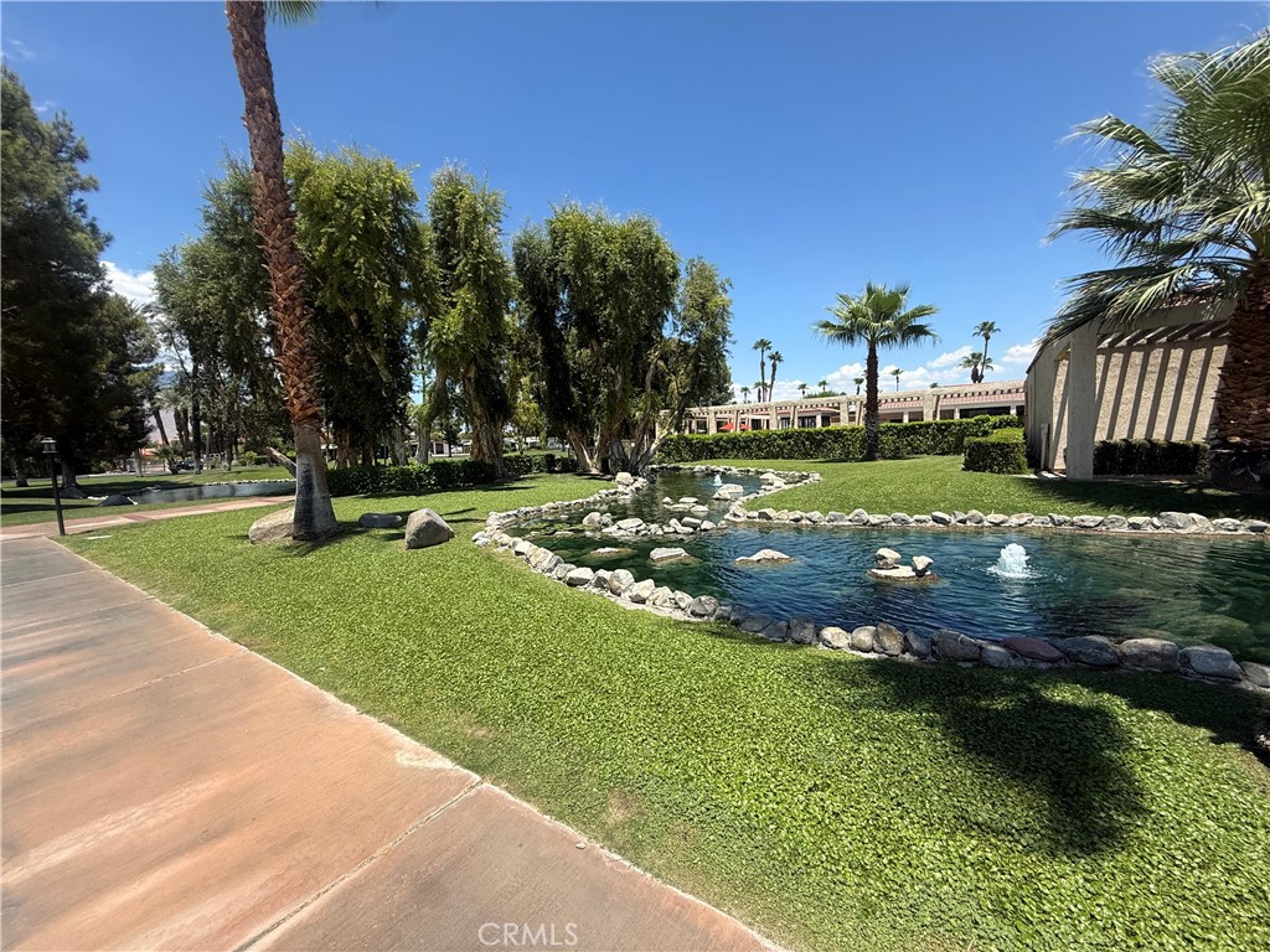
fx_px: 514
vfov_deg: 85.7
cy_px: 476
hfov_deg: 102.1
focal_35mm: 14
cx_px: 635
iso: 50
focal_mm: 2.22
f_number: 2.2
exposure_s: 1/1656
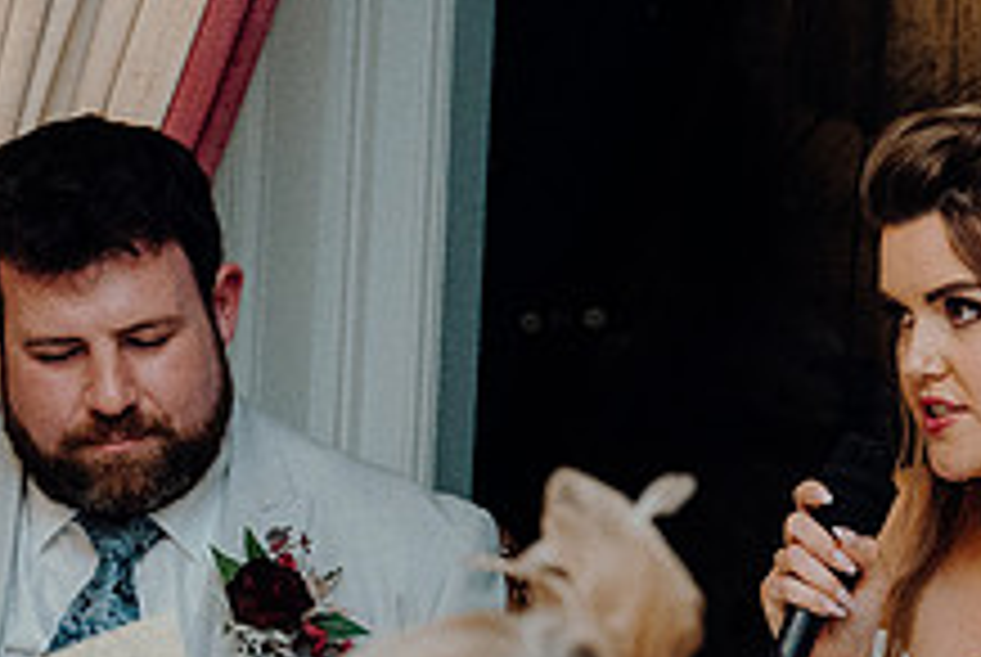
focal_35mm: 279
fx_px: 7613
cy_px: 650
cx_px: 608
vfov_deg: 4.9
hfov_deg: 7.4
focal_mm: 70
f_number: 3.5
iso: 2500
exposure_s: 1/160
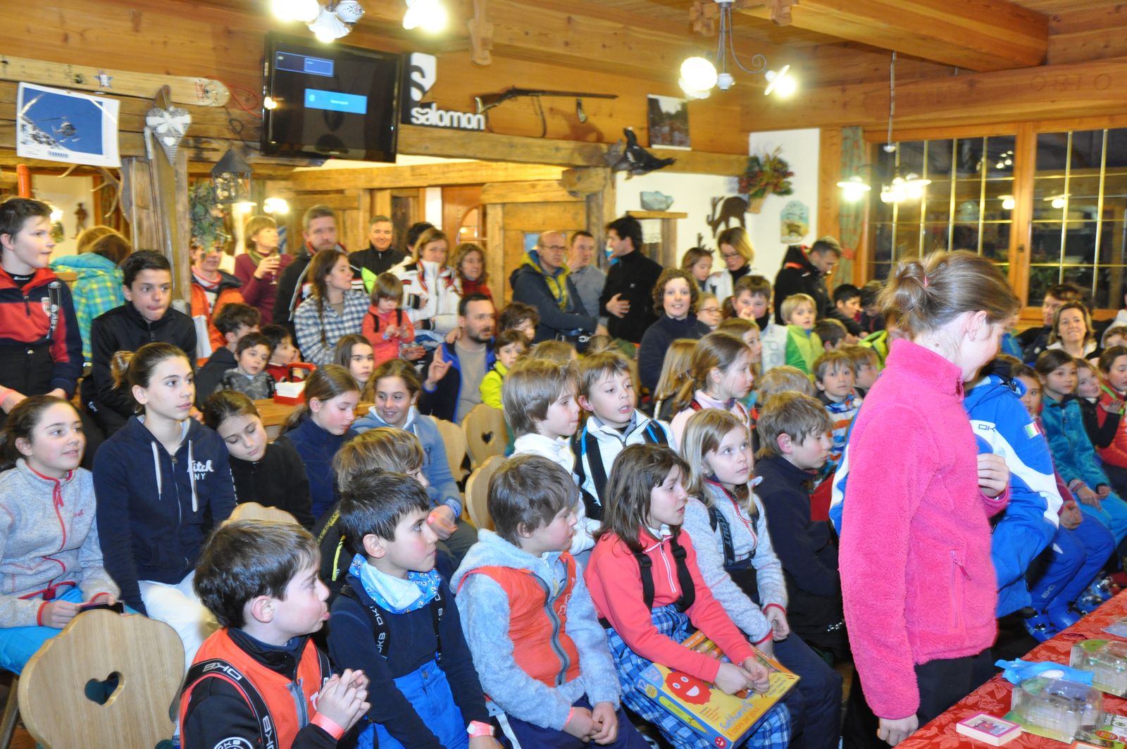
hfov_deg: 53.2
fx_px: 1126
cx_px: 564
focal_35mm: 36
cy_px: 374
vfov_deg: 36.8
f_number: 3.8
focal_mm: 24
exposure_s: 1/15
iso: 1600
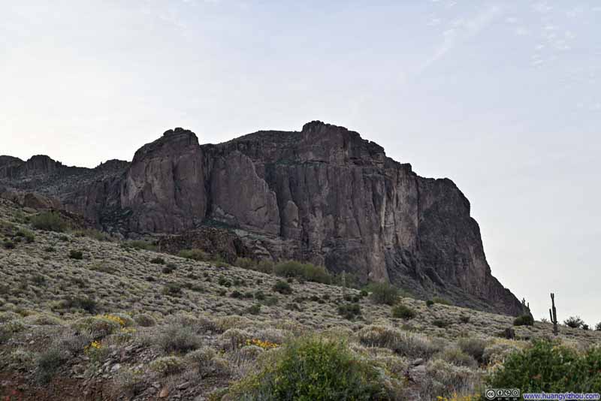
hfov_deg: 37.5
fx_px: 885
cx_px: 300
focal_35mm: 53
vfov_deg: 25.5
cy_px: 200
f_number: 4.5
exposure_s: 1/800
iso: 100
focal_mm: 53
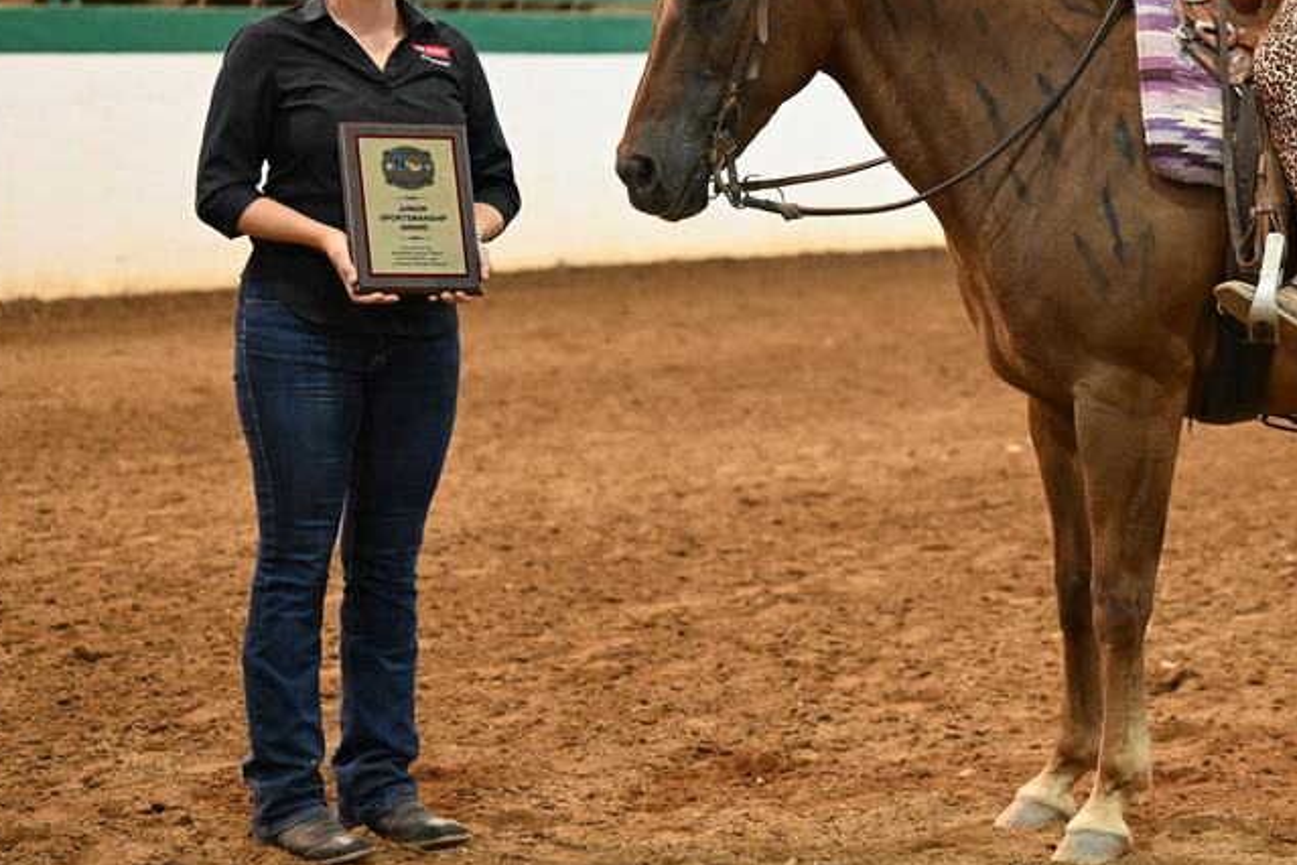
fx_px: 4143
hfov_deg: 17.7
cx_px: 1003
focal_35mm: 115
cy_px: 199
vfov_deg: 11.9
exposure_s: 1/500
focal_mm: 70
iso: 8000
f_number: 2.8
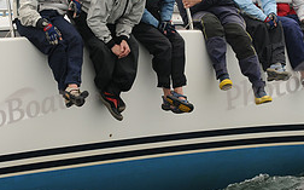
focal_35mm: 246
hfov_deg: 8.5
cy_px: 33
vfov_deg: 5.3
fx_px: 2036
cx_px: 162
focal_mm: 70
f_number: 5.6
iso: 200
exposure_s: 1/640
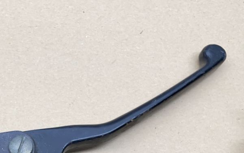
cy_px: 149
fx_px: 366
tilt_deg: -70.7
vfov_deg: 22.7
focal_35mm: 55
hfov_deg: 34.7
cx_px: 23
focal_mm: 4.2
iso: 80
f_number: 1.6
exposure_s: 1/100
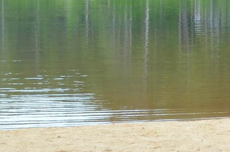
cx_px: 203
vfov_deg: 6.8
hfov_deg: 10.2
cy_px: 45
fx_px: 1288
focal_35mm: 202
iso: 250
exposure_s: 1/80
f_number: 11
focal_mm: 24
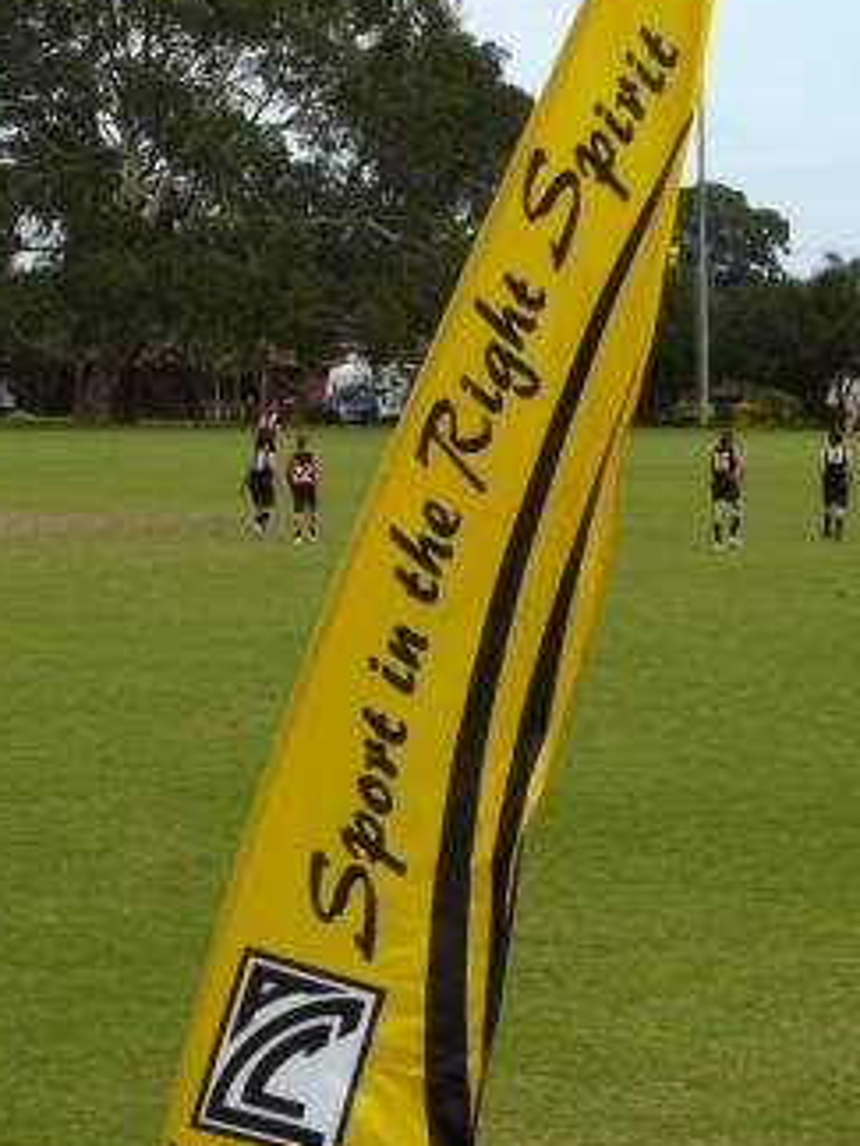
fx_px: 4770
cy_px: 513
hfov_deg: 10.3
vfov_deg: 13.7
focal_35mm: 144
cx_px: 492
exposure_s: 1/640
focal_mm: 17.3
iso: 100
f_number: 3.2
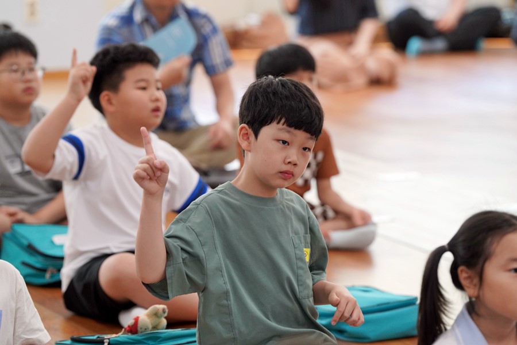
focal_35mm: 160
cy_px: 172
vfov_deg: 8.6
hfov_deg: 12.8
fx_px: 2298
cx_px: 258
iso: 1600
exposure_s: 1/200
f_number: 4
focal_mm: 160
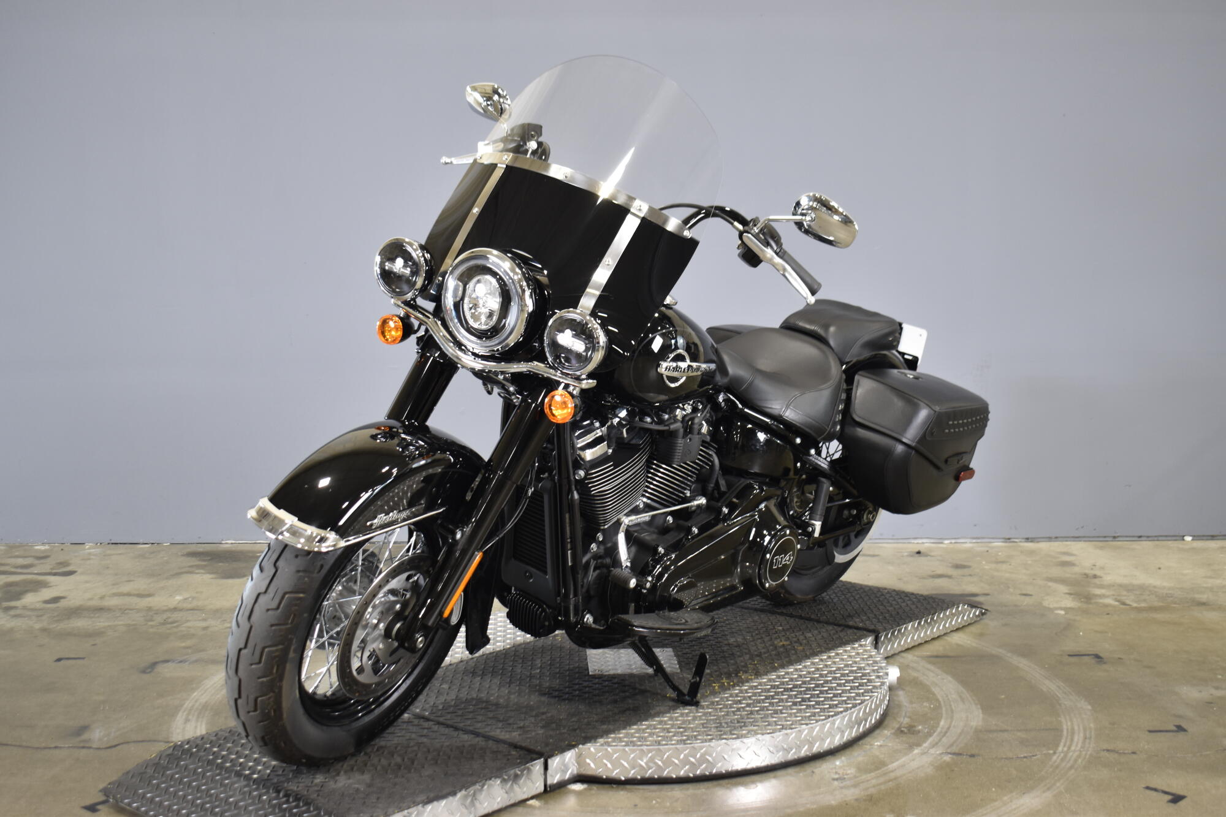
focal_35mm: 42
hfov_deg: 46.4
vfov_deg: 31.9
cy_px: 408
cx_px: 613
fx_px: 1430
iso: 400
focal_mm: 28
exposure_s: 1/15
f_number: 4.2
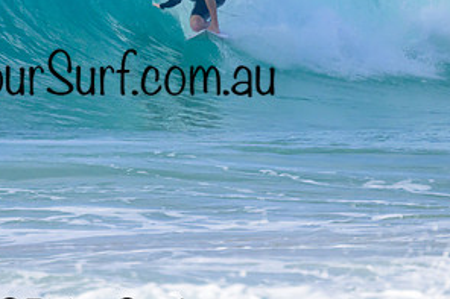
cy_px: 60
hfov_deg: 1.3
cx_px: 114
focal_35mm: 1609
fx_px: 20100
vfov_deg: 0.9
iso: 1250
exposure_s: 1/2000
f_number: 11
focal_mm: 800
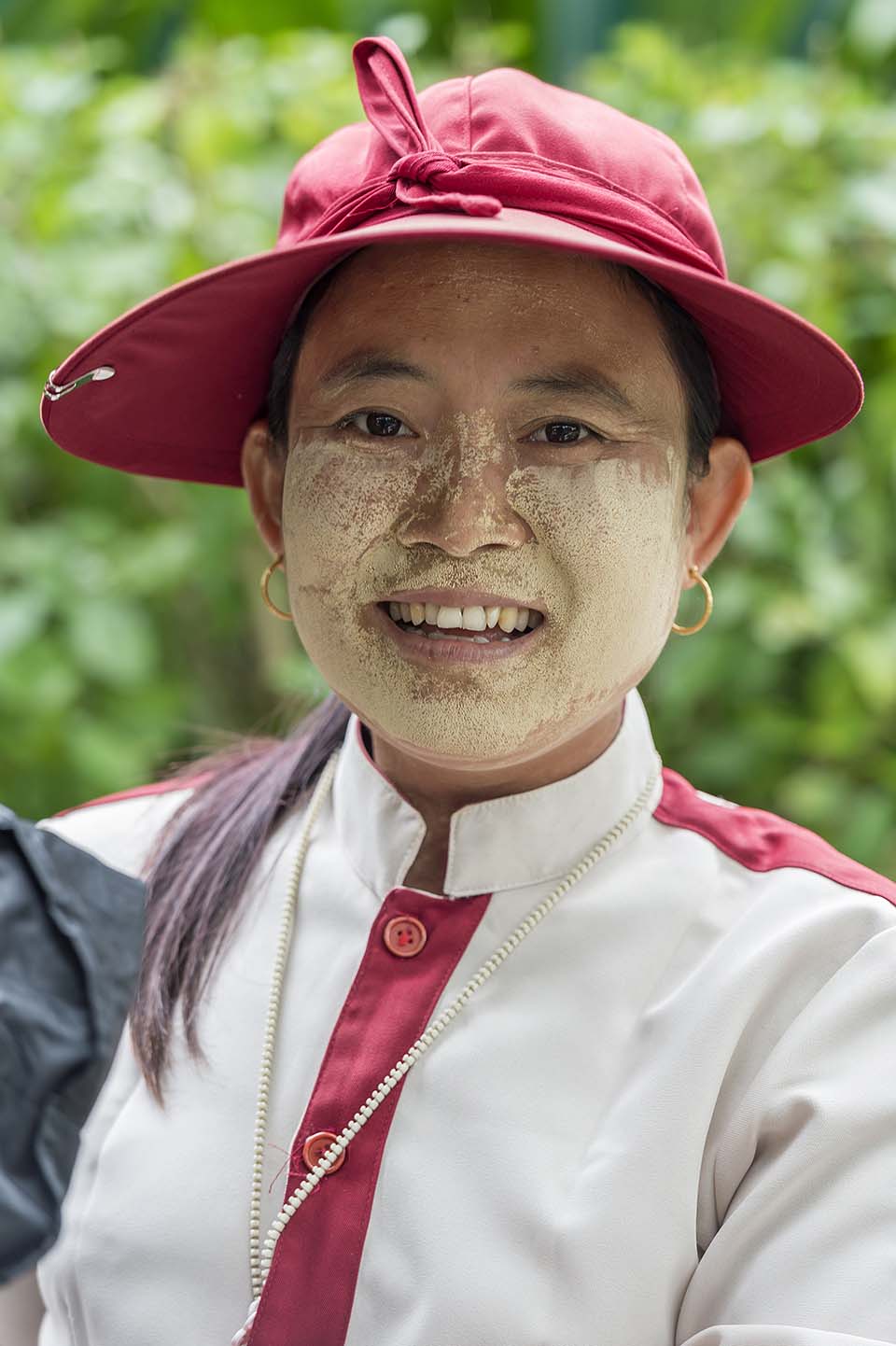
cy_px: 673
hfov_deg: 8.8
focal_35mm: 155
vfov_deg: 13.3
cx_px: 448
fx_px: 5792
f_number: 4.5
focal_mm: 155
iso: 400
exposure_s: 1/125
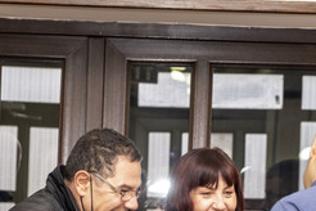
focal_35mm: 156
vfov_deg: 8.7
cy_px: 259
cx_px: 119
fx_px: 1369
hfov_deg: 13.2
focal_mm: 40.1
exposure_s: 1/125
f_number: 2.8
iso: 1250
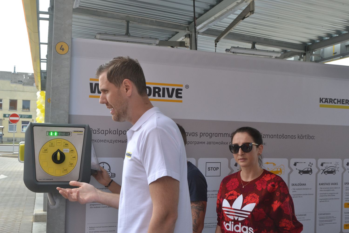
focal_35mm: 39
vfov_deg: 34.2
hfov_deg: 49.6
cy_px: 116
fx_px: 378
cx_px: 174
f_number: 10
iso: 400
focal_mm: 26
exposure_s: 1/250
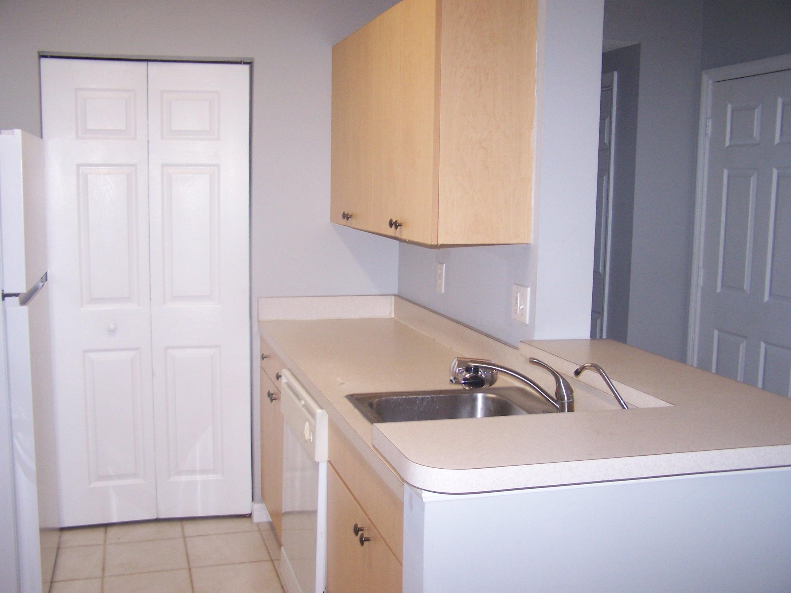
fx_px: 868
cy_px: 296
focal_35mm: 38
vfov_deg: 37.7
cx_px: 396
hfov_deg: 49.0
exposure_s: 1/60
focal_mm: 6.3
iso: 140
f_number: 2.8
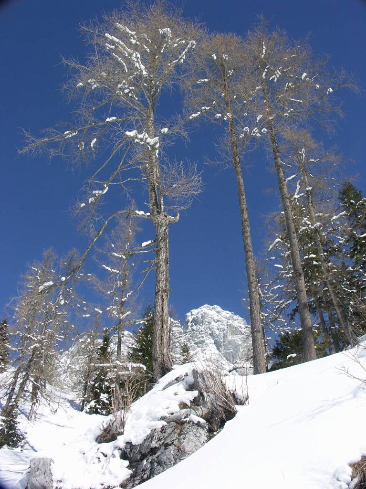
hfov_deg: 45.4
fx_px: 437
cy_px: 244
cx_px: 183
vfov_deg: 58.4
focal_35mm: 31
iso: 64
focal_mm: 8.12
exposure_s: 1/400
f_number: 7.1
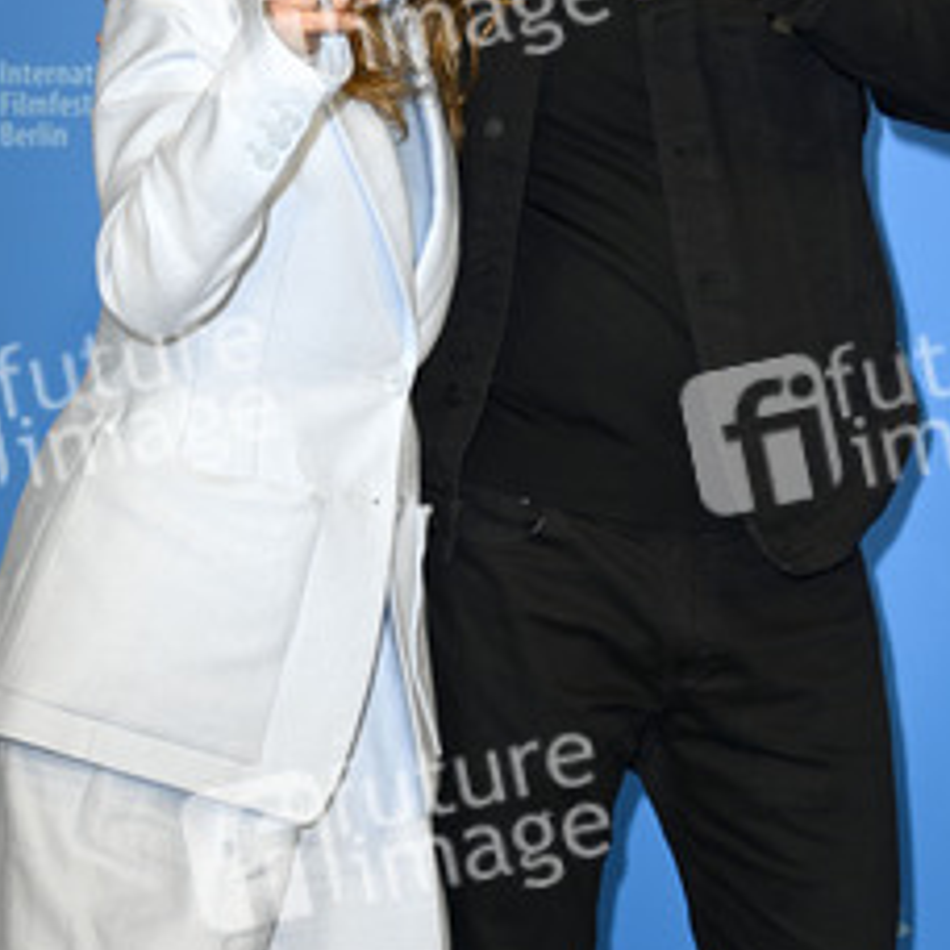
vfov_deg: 14.9
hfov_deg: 15.0
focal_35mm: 116
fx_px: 3602
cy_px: 208
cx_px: 517
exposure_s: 1/200
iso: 800
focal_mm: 78
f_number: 5
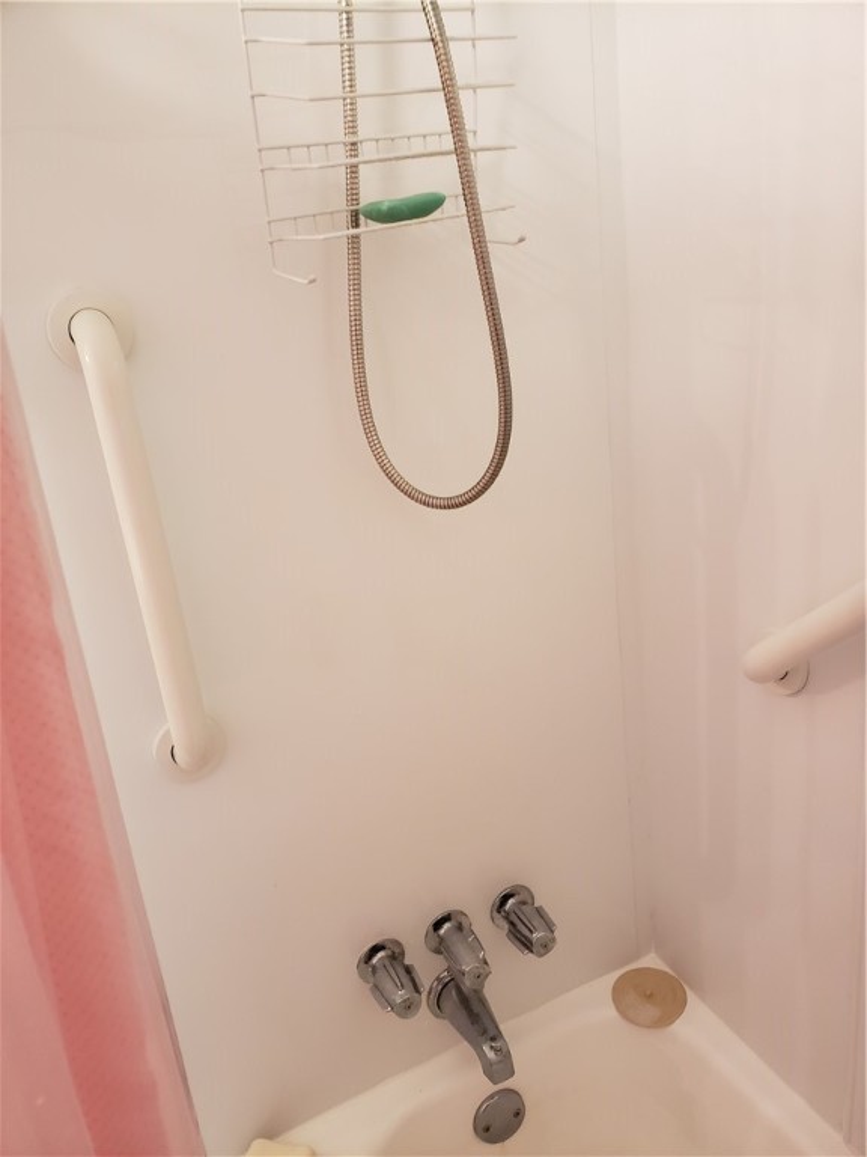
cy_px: 578
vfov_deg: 67.3
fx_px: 868
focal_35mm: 26
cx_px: 434
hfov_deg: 53.1
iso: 250
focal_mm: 4.3
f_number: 2.4
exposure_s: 1/17
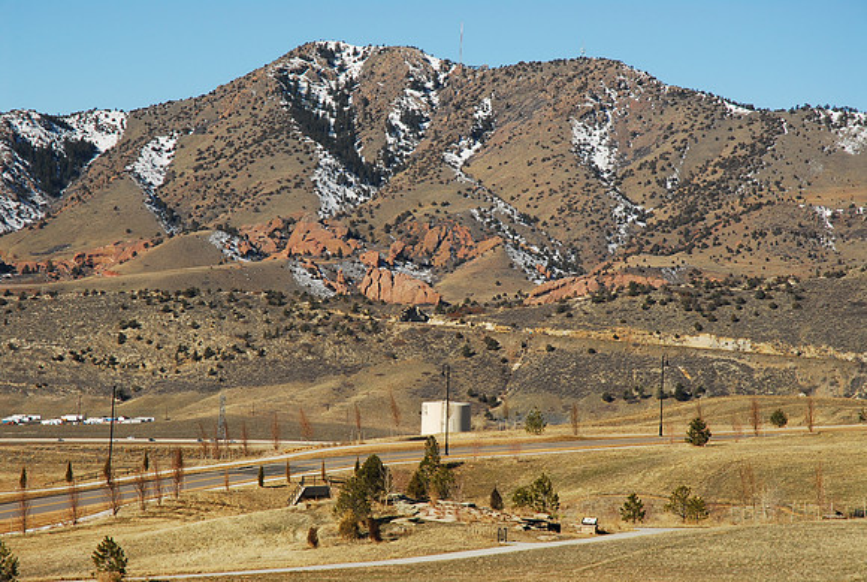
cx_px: 434
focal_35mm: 105
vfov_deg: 13.1
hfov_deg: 19.4
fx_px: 2533
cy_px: 291
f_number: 8
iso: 100
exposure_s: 1/250
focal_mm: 70
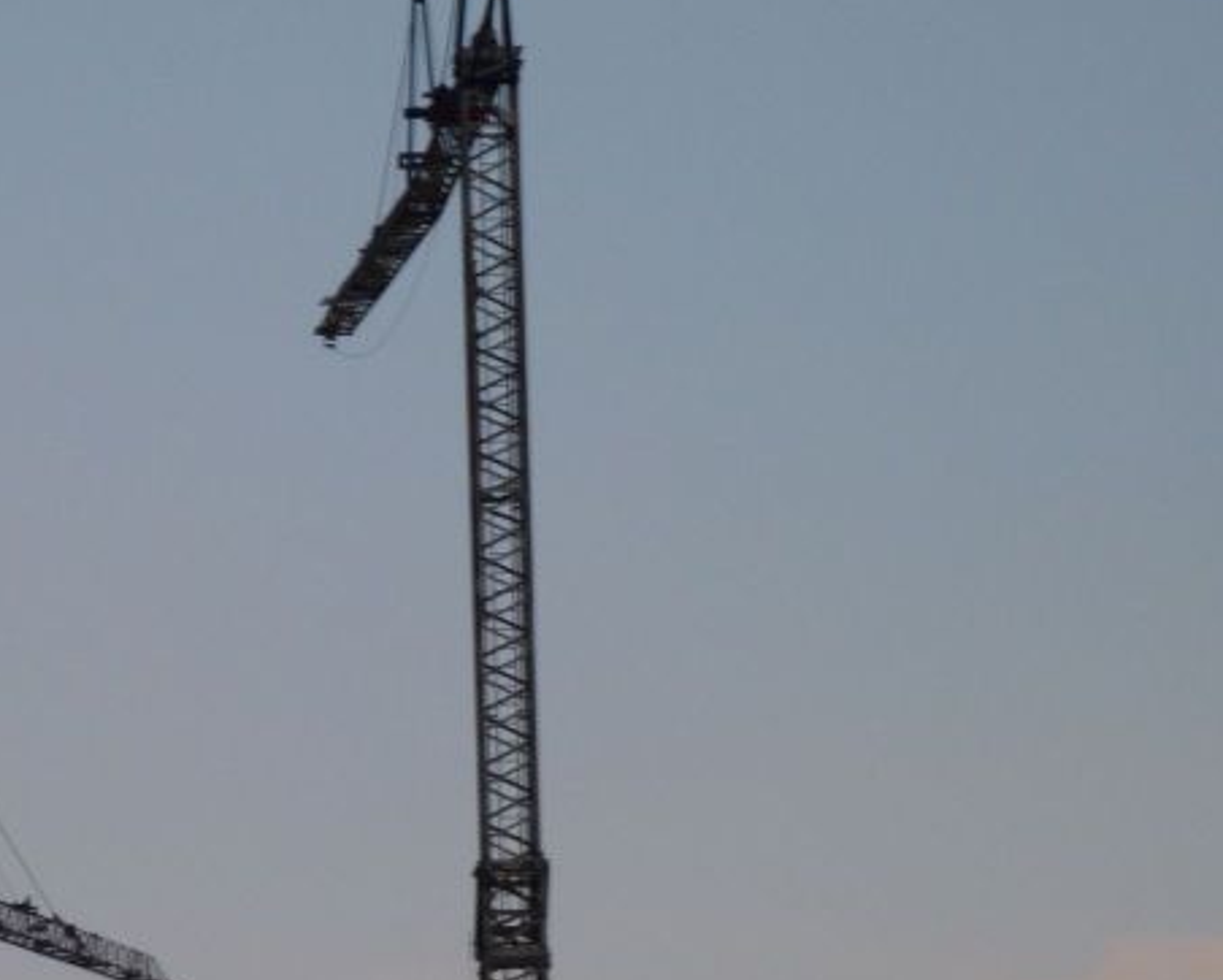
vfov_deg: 5.7
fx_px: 9886
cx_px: 325
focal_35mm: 273
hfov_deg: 7.1
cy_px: 422
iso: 80
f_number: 4.5
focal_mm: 25.9
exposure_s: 1/60
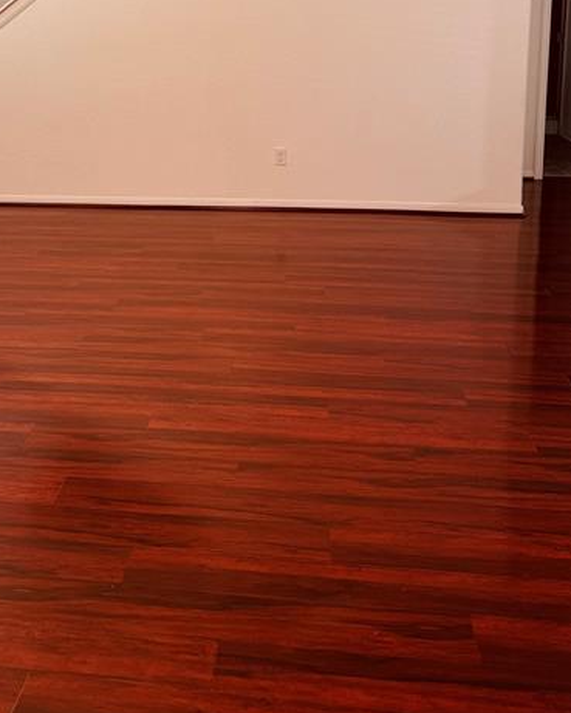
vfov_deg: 44.4
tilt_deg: -9.1
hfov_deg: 37.9
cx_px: 198
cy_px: 138
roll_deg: +0.6
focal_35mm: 39
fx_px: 824
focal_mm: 6.76
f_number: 1.78
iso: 320
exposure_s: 1/60
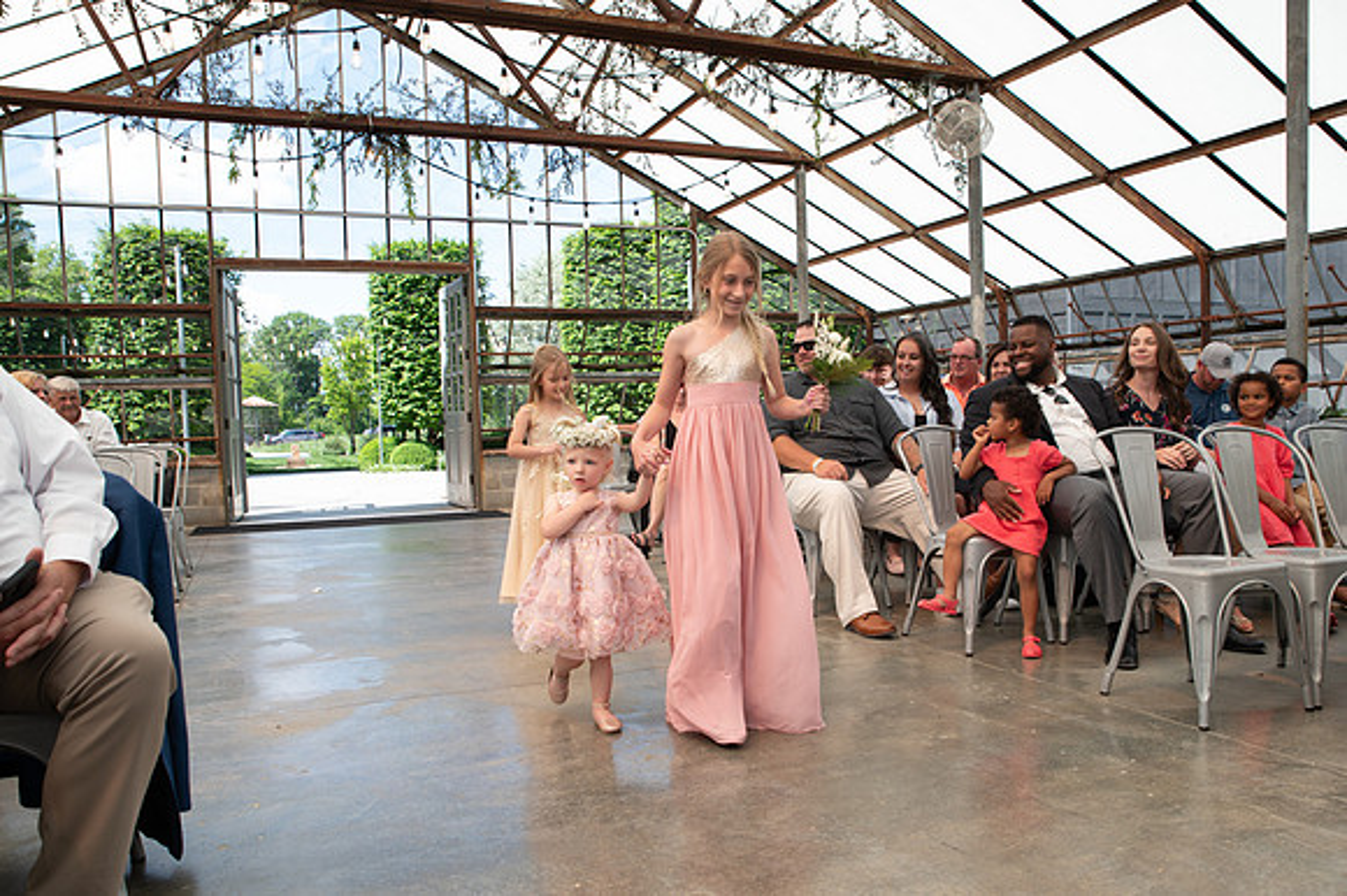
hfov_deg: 67.4
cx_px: 714
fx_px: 1008
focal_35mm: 27
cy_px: 503
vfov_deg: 47.8
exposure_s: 1/200
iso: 160
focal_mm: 24
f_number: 5
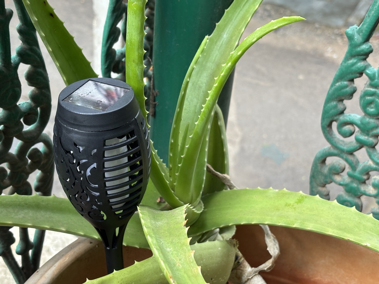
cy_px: 142
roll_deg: -5.5
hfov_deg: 36.8
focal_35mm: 52
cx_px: 190
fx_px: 569
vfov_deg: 28.0
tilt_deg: -35.2
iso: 160
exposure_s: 1/40
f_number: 1.6
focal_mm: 5.96
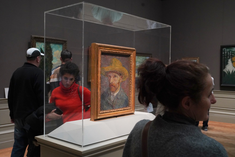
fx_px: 261
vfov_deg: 33.4
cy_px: 78
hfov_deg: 48.5
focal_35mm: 40
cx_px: 118
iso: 6400
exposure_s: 1/100
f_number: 6.3
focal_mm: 40
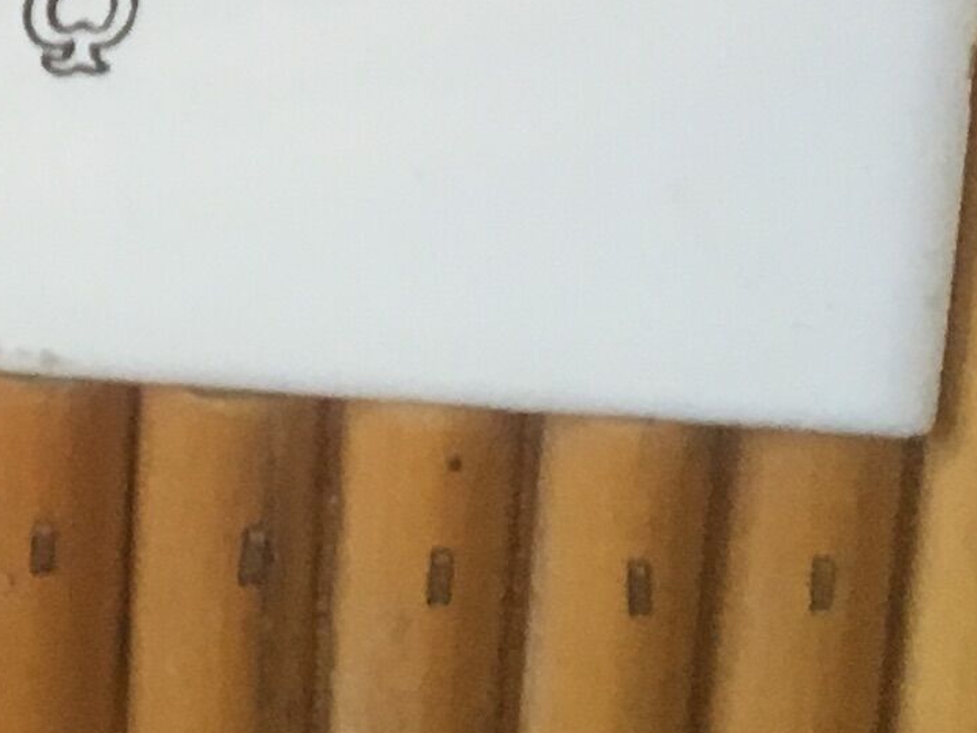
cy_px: -1100
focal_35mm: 163
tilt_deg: -13.7
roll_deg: -2.7
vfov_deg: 8.3
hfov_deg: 11.6
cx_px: -473
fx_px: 4601
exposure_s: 1/33
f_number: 2.2
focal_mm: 4.15
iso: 125
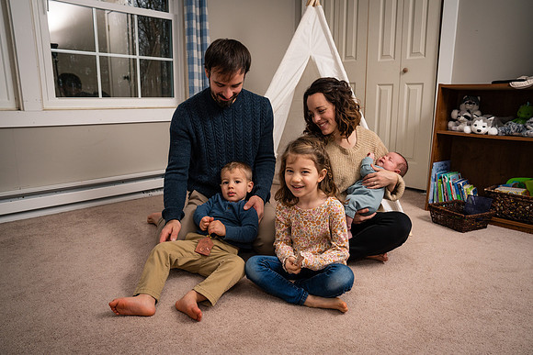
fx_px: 355
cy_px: 178
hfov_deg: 73.7
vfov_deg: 53.2
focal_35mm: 24
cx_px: 266
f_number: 5
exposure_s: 1/250
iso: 500
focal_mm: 24
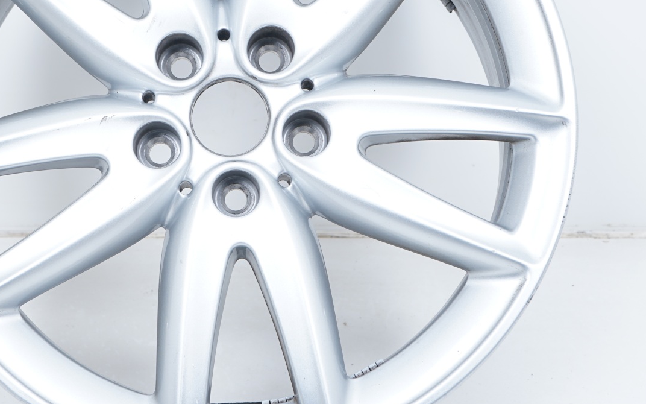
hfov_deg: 24.5
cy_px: 104
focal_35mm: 84
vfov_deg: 15.5
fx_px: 1479
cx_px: 225
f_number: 7.1
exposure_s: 1/125
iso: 200
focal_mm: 46
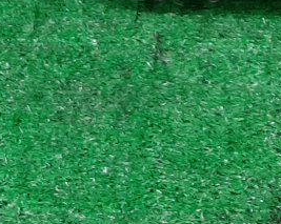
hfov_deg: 14.1
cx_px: 108
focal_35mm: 137
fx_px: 1138
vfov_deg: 10.1
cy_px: -266
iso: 138
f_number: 1.7
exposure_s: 1/50
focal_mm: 3.93
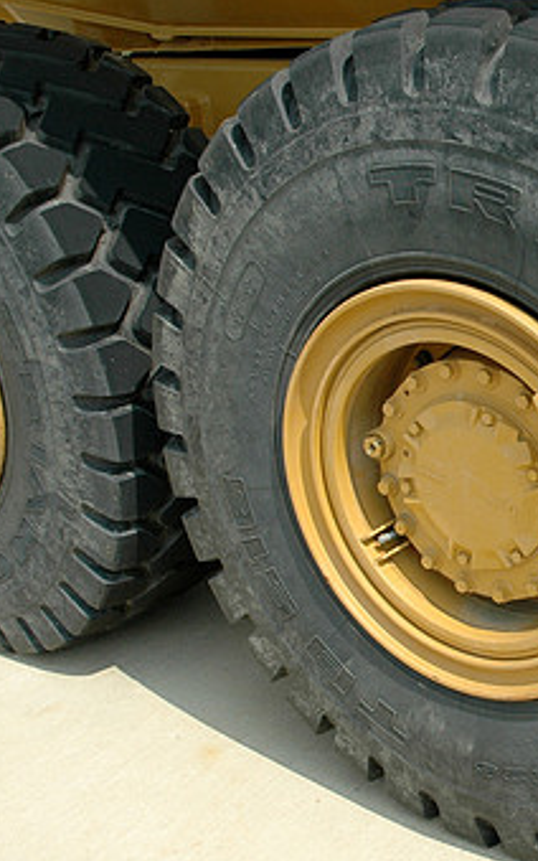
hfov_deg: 25.4
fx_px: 1102
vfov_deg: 42.6
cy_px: 460
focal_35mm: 47
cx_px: 599
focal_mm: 18
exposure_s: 1/400
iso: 400
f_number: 10
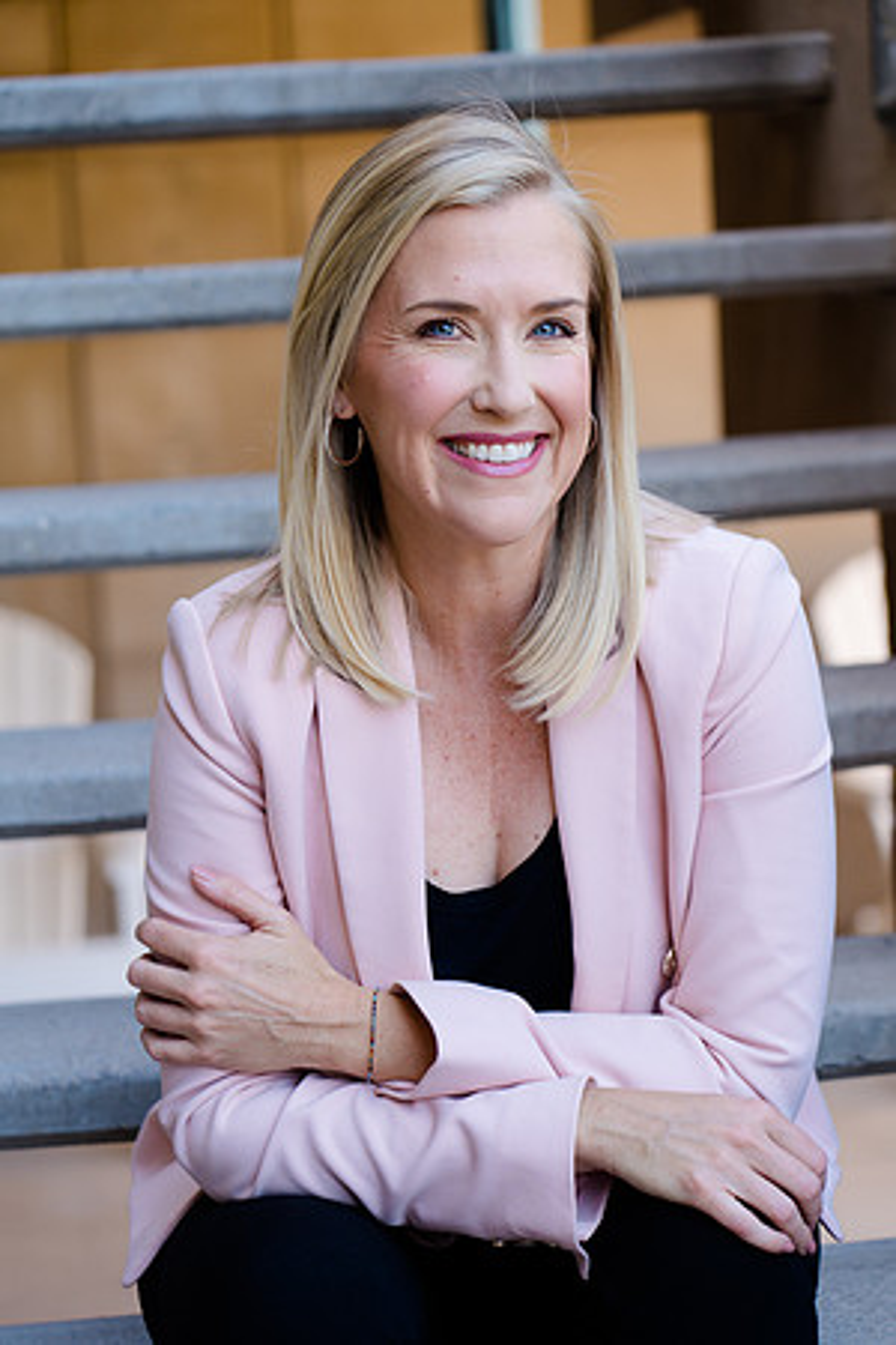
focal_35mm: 105
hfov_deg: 13.0
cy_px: 672
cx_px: 448
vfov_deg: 19.5
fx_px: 3920
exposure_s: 1/200
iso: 400
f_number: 4
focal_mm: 105
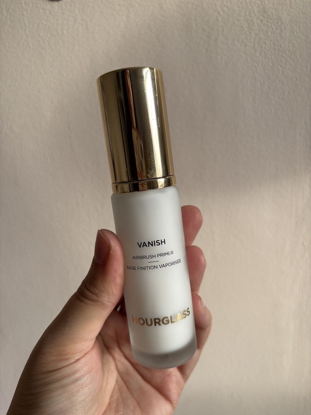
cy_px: 208
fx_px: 311
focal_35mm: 26
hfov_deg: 53.1
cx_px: 156
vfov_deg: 67.3
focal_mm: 5.96
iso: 125
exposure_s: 1/121
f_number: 1.6
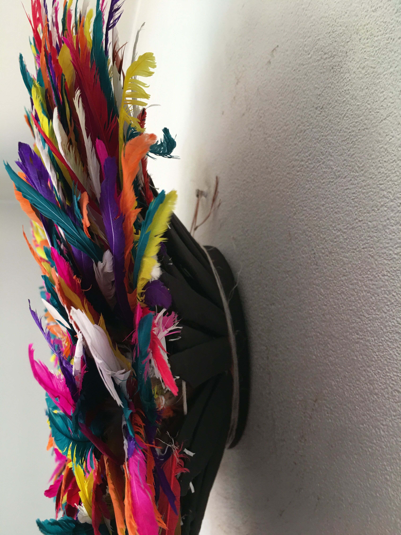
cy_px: 268
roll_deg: +3.8
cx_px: 200
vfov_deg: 61.7
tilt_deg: +12.3
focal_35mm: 29
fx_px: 448
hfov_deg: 48.2
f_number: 2.2
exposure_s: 1/33
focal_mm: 4.15
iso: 64
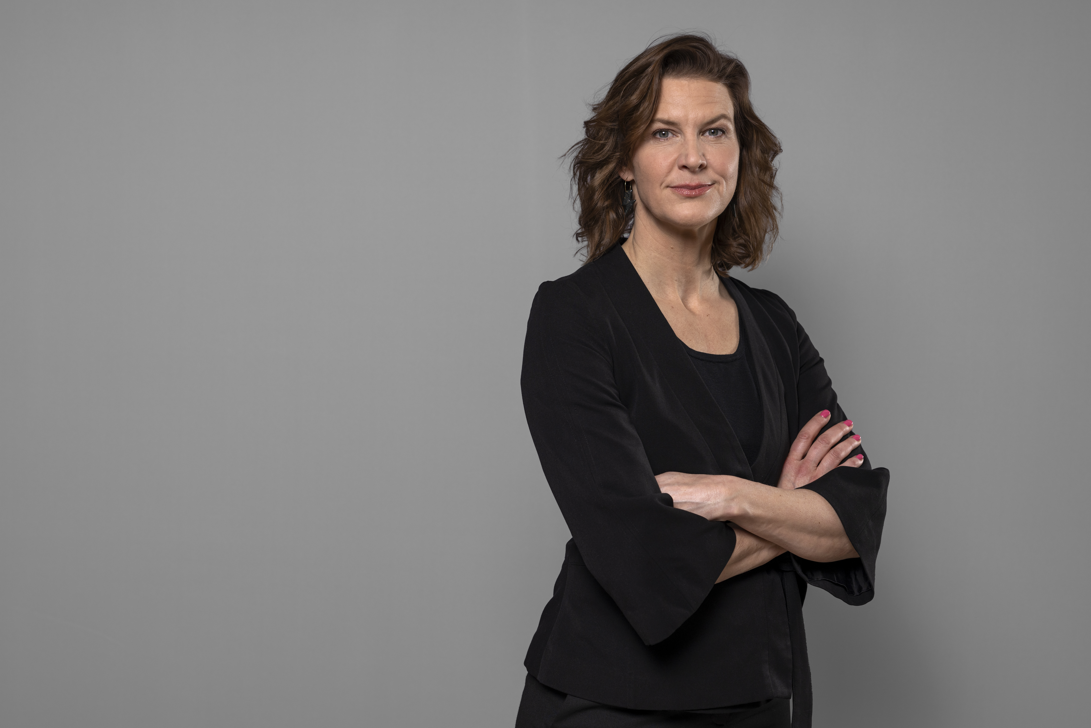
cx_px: 546
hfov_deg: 39.6
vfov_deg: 27.0
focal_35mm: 50
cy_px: 364
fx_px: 1515
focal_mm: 50
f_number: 4
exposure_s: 1/200
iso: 125
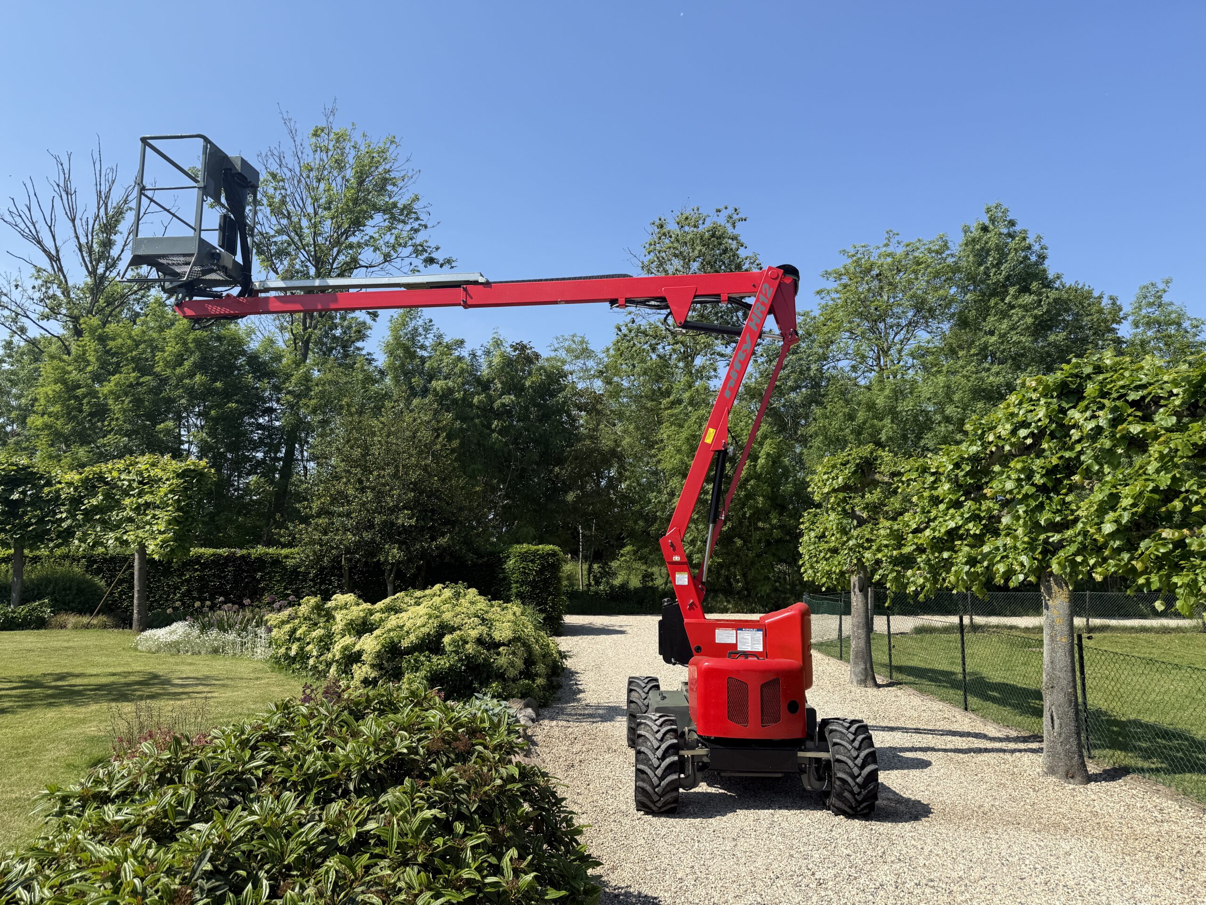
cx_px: 603
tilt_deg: +7.1
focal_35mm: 24
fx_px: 836
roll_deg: -0.1
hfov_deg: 71.6
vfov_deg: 56.8
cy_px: 452
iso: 80
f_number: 1.78
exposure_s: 1/3425
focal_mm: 6.76
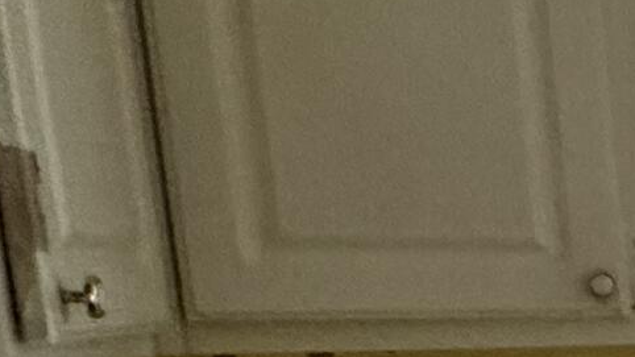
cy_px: 559
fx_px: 1599
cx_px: 1499
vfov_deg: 12.1
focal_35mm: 95
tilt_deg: -10.1
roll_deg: +0.6
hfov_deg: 14.8
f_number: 2.2
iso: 320
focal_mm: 2.22
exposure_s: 1/82
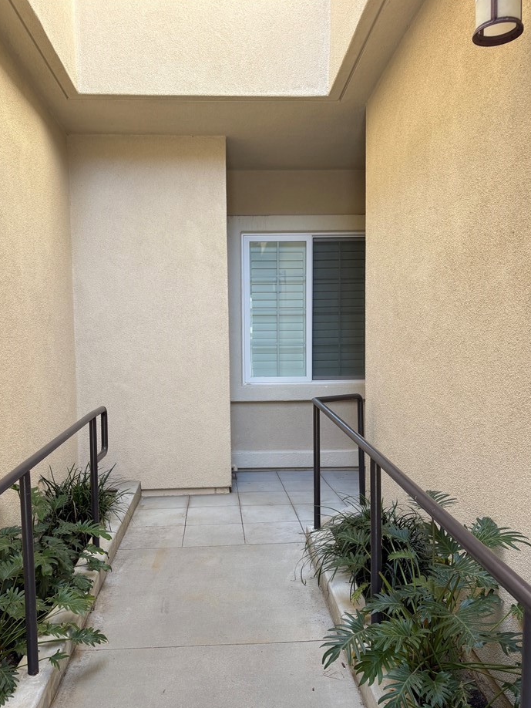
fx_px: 593
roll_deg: +0.4
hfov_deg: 48.2
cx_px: 244
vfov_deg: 61.5
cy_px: 390
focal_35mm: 29
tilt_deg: -1.1
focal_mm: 5.96
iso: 40
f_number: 1.6
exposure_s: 1/138
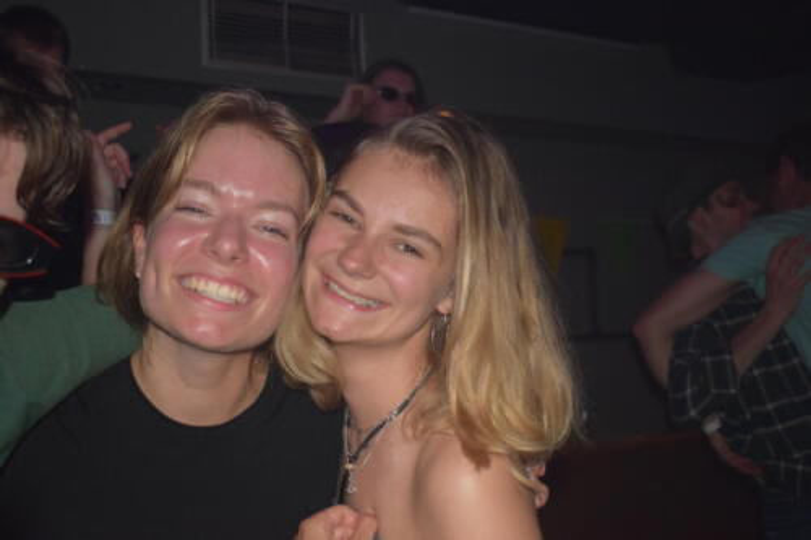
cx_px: 406
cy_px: 270
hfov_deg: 41.1
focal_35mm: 48
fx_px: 1081
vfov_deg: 28.1
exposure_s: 1/60
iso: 2200
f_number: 4.5
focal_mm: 32
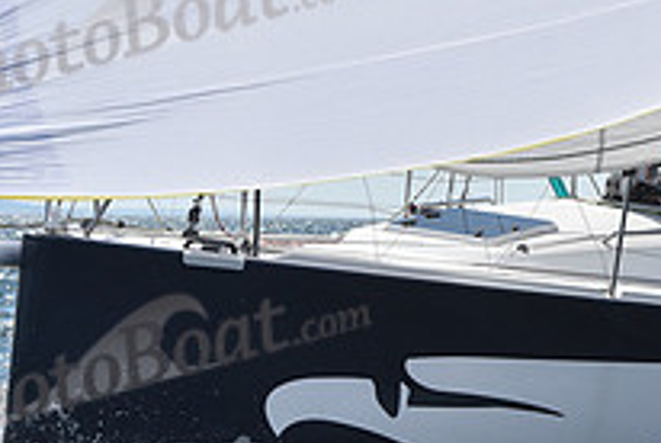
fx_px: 4450
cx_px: 539
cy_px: 149
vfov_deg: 5.7
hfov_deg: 8.5
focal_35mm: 242
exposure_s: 1/1250
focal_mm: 86
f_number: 10
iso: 320
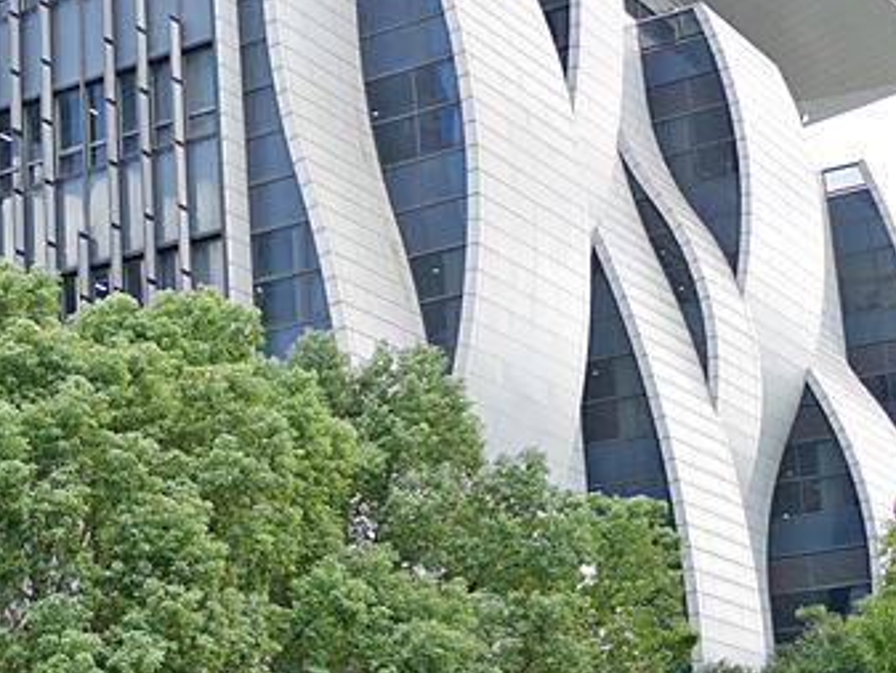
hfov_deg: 22.3
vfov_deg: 17.8
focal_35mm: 83
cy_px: 374
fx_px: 2149
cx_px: -80
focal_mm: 14
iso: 200
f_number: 2.8
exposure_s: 1/640
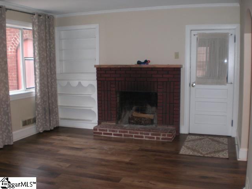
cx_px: 126
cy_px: 94
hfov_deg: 49.0
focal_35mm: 38
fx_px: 277
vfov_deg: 37.7
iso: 200
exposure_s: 1/60
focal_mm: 6.3
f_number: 3.1
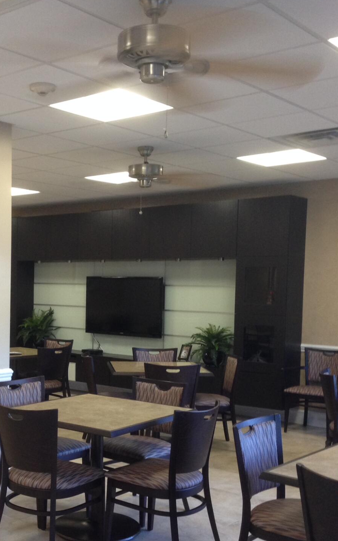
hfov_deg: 25.9
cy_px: 332
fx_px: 722
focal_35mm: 49
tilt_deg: -1.2
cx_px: 68
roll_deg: -0.3
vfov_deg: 40.8
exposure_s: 1/20
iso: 125
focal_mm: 4.12
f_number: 2.4
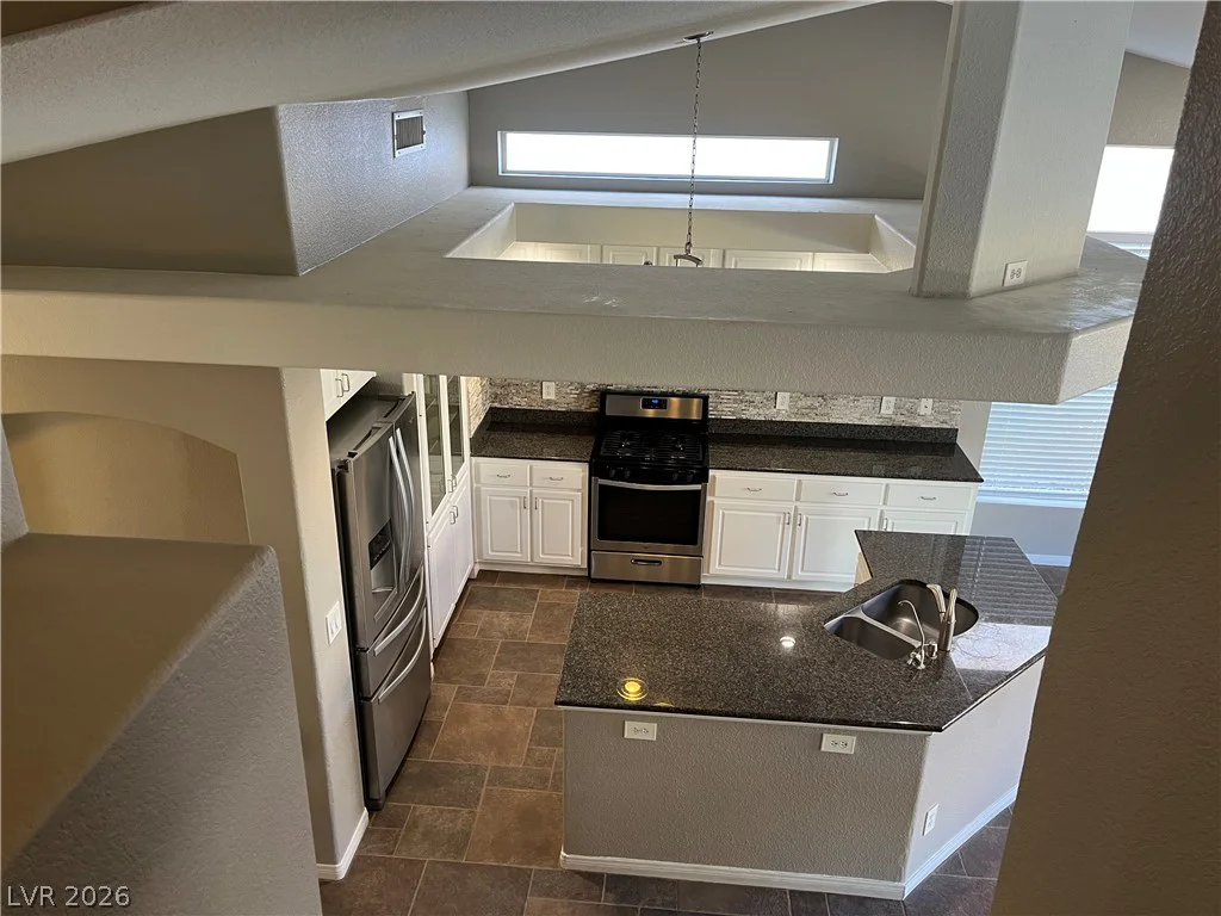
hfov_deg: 67.3
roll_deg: -2.0
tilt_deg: -22.7
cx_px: 610
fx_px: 917
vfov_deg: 53.1
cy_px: 458
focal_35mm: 26
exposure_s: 1/60
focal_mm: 5.1
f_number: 1.6
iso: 125
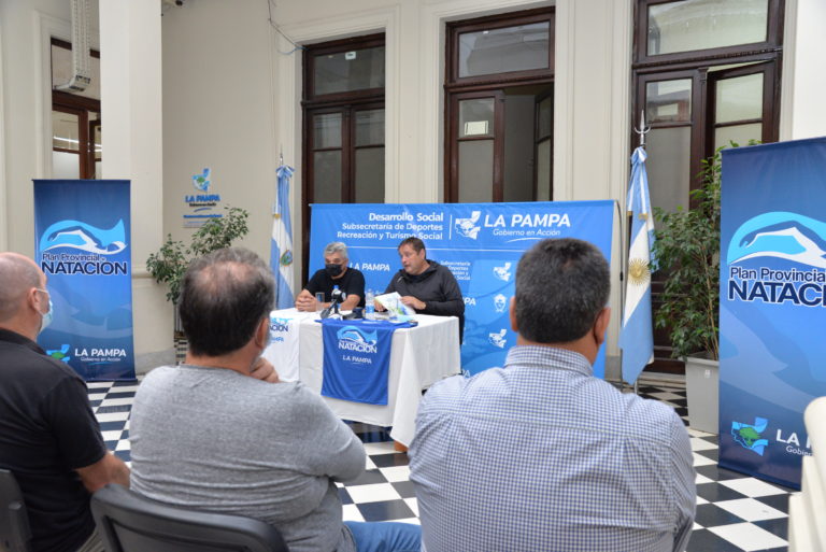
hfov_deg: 61.9
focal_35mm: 30
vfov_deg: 43.7
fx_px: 689
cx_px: 413
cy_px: 276
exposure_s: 1/200
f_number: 5.6
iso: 2500
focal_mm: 30
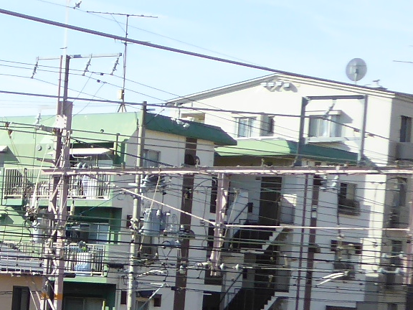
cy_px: 396
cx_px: -405
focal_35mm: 151
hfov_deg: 11.8
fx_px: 1802
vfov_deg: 9.7
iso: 100
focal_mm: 5.8
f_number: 3.6
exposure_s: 1/500
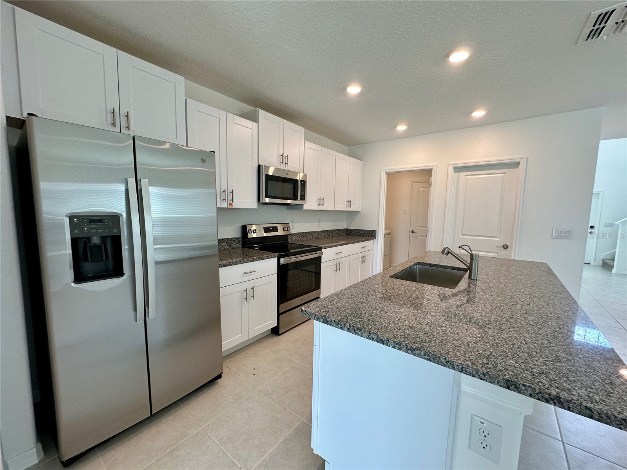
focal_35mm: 14
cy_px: 235
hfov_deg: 102.1
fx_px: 254
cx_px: 314
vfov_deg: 85.7
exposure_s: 1/120
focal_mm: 2.22
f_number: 2.2
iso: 125
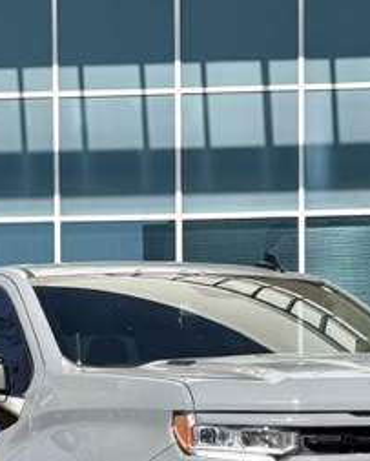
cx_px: 200
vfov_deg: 12.6
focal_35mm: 148
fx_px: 2022
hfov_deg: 10.5
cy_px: 578
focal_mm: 6.76
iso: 64
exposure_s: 1/5208
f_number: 1.78
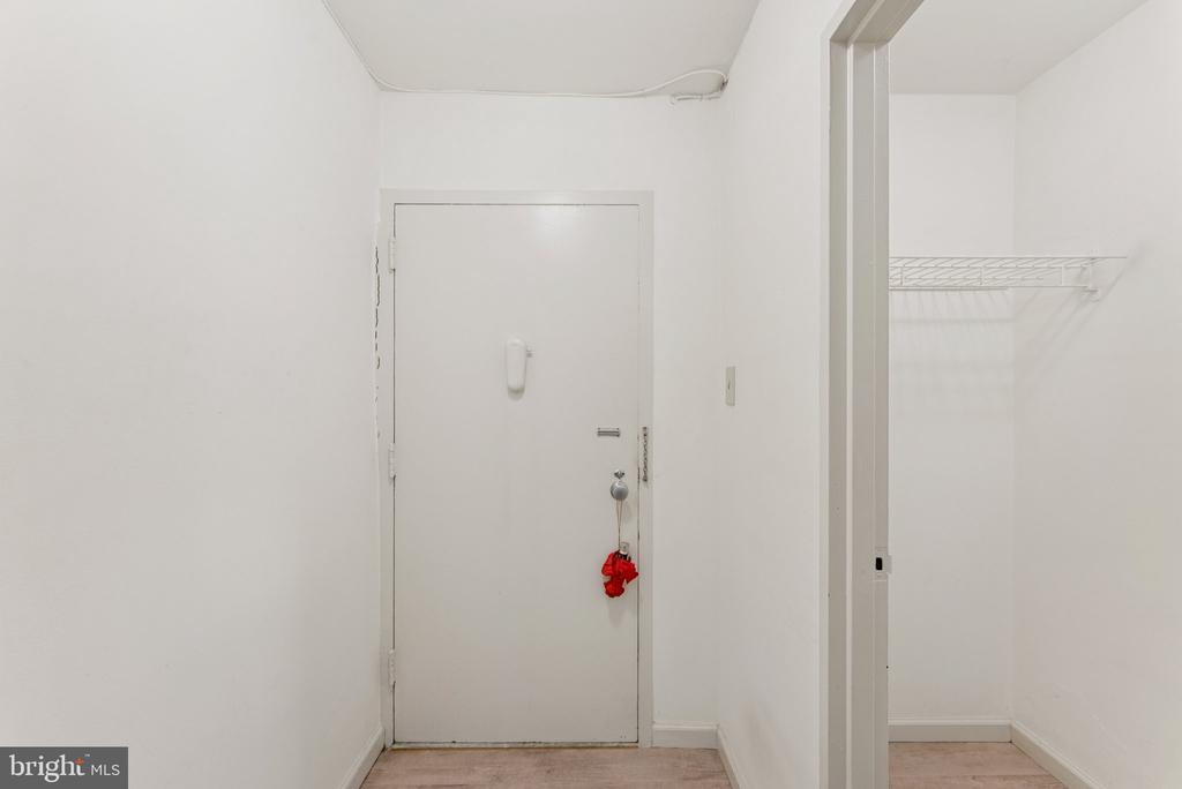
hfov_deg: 104.2
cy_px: 394
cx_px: 591
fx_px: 460
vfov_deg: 81.3
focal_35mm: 14
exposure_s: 1/8
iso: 250
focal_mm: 14
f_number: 9
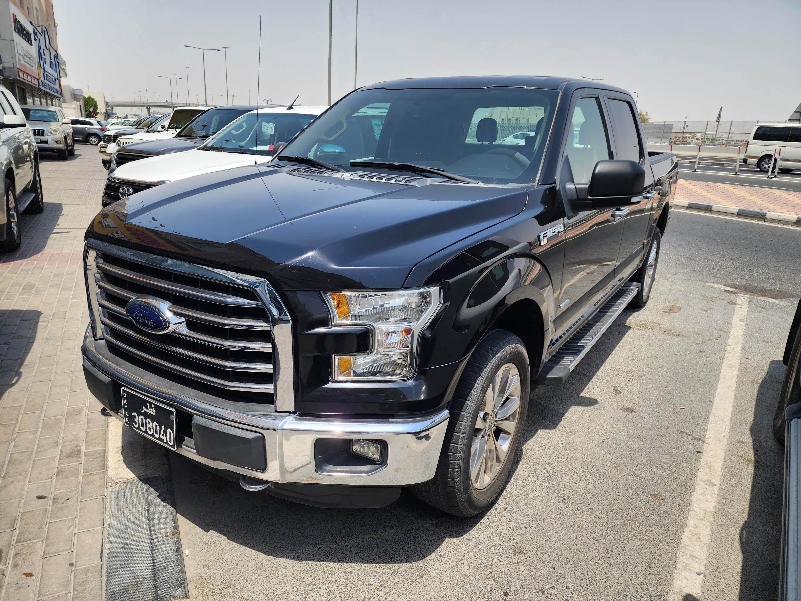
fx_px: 532
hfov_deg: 73.9
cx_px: 400
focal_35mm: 23
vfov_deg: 58.9
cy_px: 300
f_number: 1.8
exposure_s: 1/973
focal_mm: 6.4
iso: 12
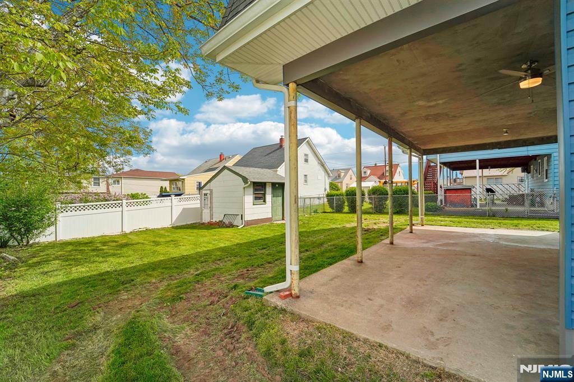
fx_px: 223
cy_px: 191
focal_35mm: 14
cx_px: 287
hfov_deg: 104.3
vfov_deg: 81.2
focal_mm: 14
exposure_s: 1/800
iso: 400
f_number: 8
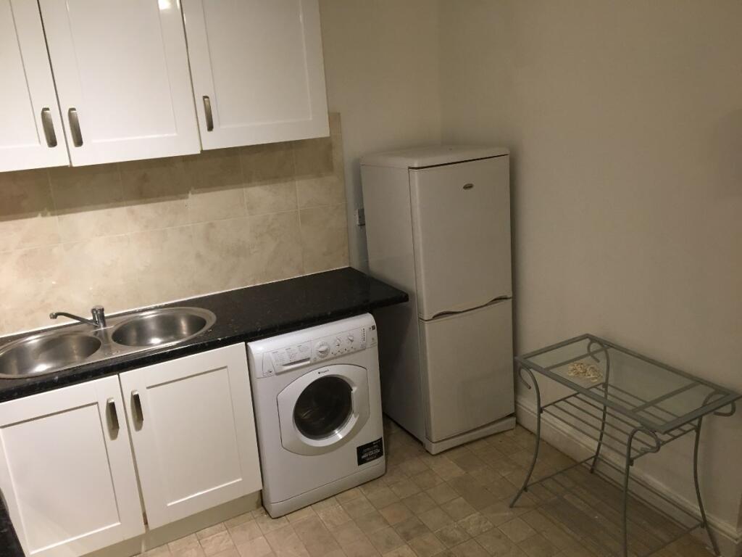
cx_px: 371
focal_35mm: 29
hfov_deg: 61.7
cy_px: 278
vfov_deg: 48.2
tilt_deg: -16.8
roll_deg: +4.2
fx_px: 622
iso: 125
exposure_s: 1/33
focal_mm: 4.15
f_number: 2.2
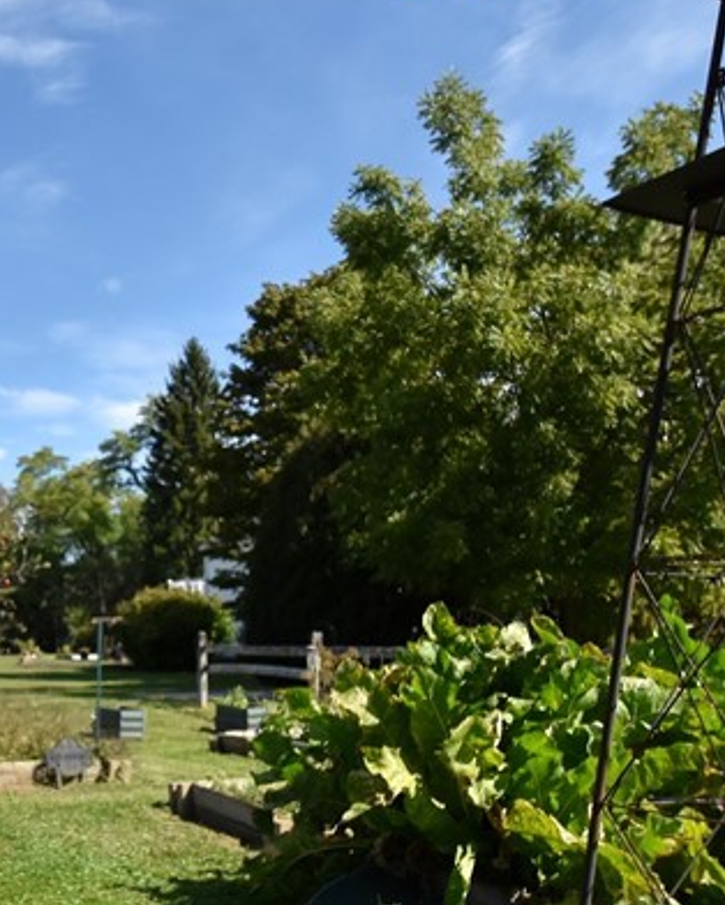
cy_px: 584
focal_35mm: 39
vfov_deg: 46.3
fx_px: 1045
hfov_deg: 36.7
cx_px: 125
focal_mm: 10
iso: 800
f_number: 7.1
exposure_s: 1/4000
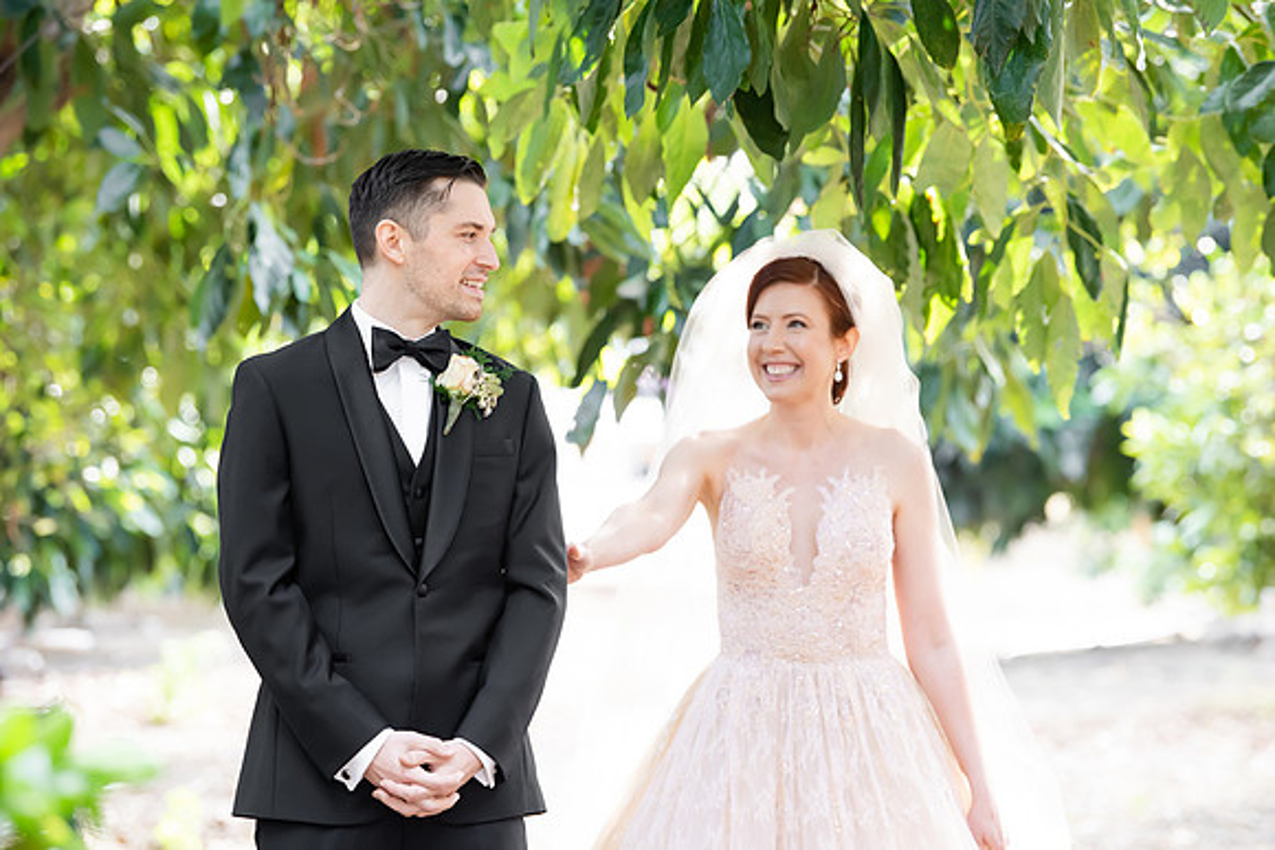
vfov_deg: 8.1
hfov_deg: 12.1
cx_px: 669
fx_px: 6006
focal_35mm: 170
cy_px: 385
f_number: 4
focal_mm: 155
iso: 1250
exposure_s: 1/250
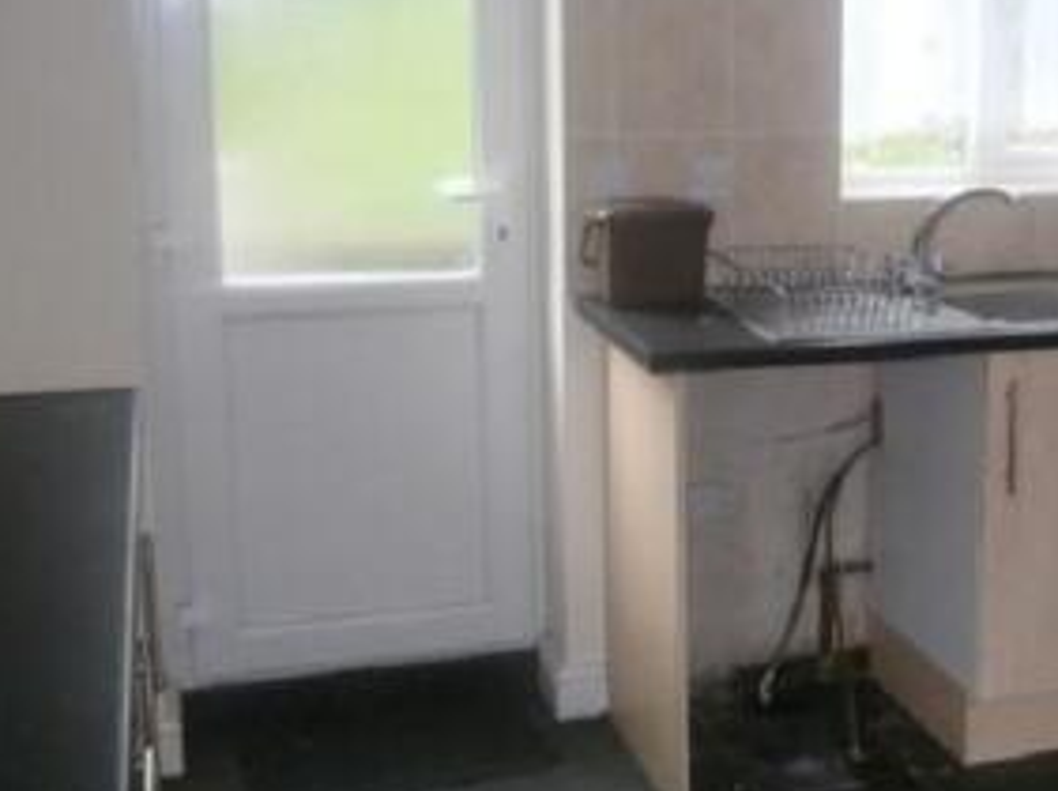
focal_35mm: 54
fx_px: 1648
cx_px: 898
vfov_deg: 26.9
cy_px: 311
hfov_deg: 34.1
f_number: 2.8
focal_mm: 4.7
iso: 125
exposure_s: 1/30
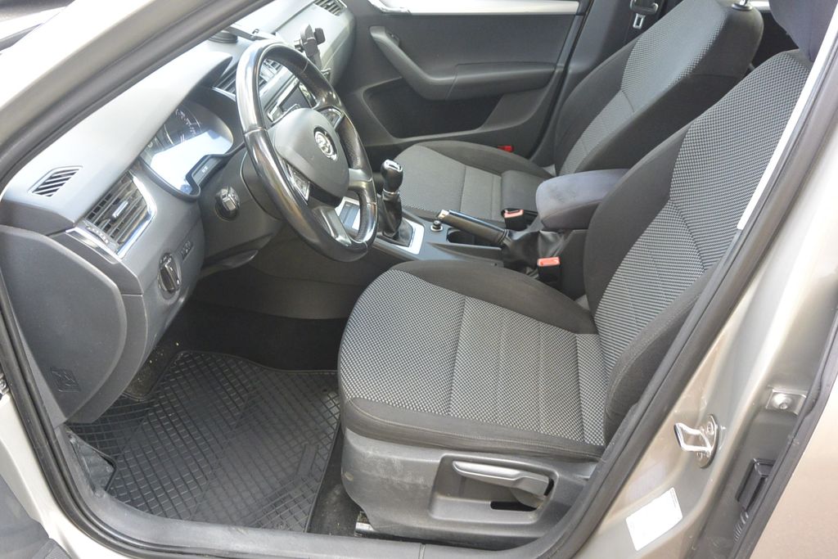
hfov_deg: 63.7
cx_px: 419
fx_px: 675
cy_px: 280
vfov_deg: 45.0
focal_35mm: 29
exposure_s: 1/60
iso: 500
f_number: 3.5
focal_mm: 11
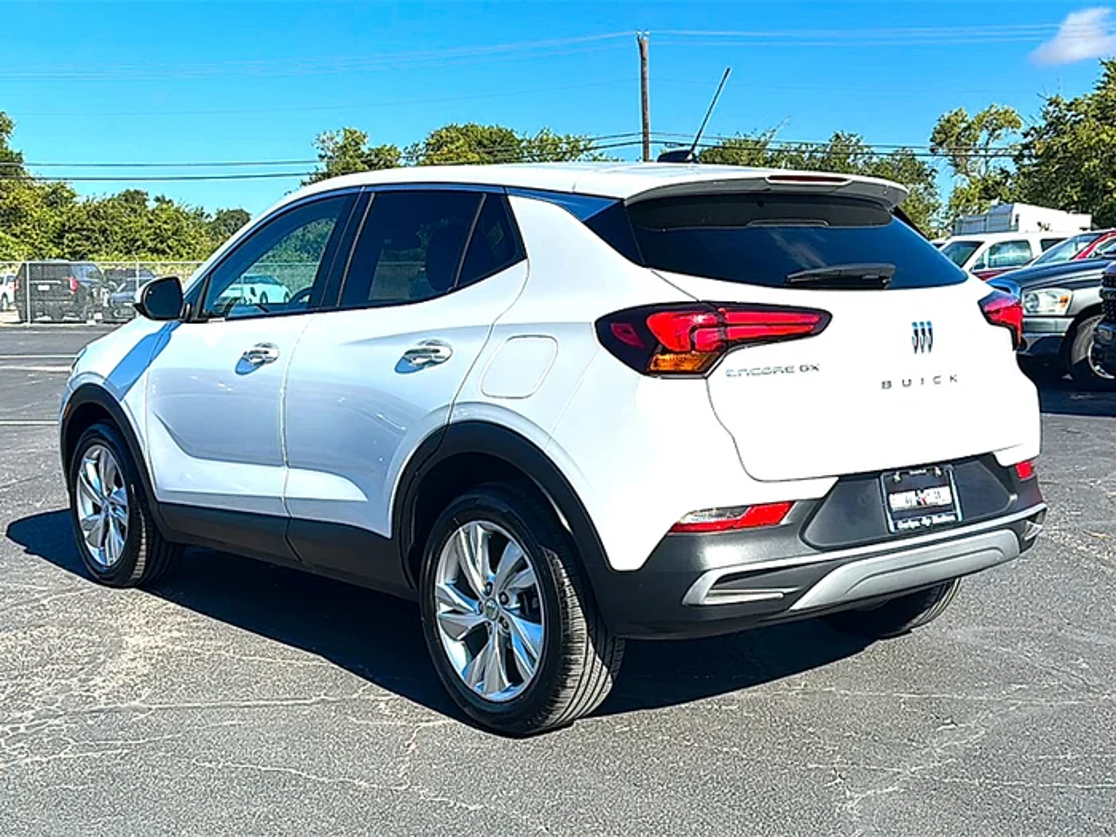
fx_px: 1193
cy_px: 418
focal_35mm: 37
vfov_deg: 38.7
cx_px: 558
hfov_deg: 50.1
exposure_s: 1/6667
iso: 80
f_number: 1.78
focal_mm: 6.86
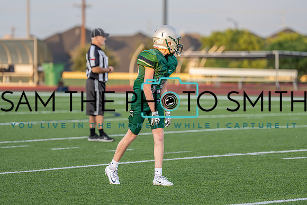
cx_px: 149
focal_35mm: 231
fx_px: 1972
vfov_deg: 5.9
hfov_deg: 8.9
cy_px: 79
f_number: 2.8
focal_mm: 168
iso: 640
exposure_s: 1/1600
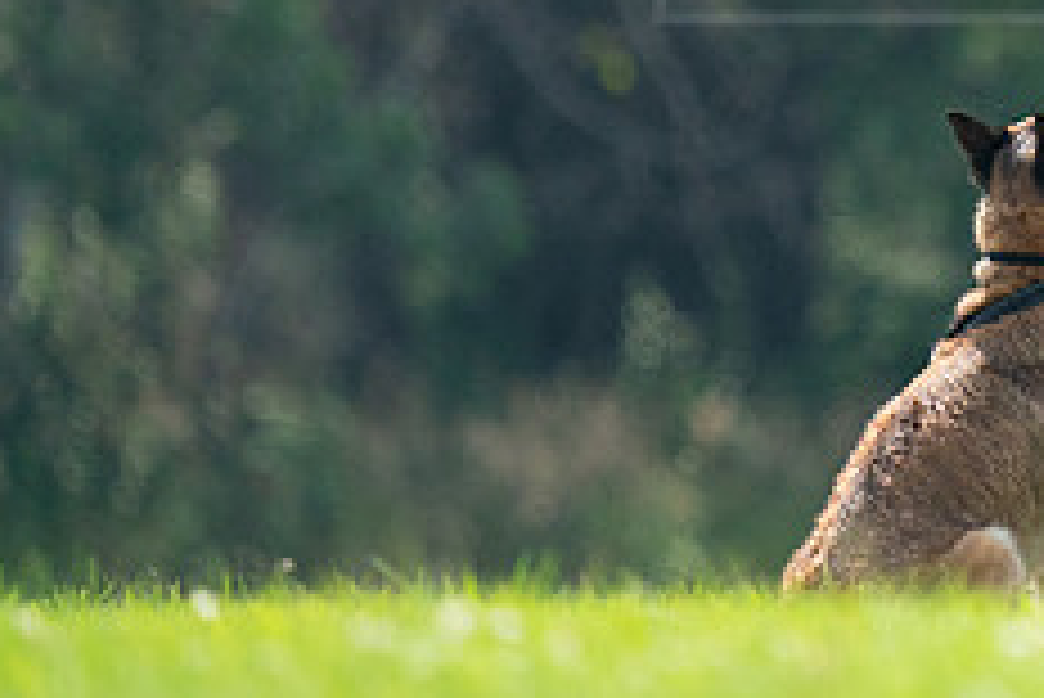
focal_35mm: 1502
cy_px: -47
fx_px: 43583
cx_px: 1084
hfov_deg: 1.4
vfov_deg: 0.9
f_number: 6.3
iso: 3200
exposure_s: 1/4000
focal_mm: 600
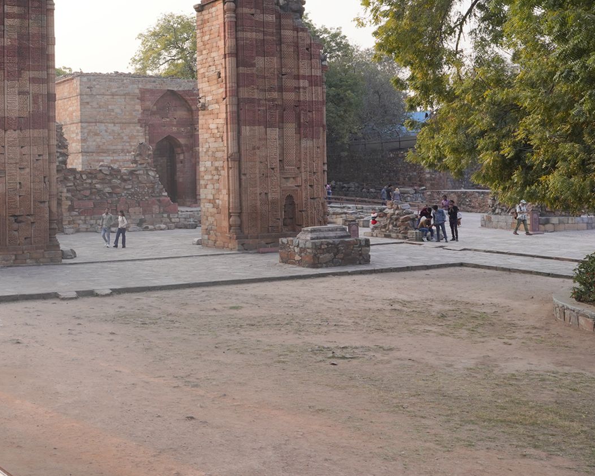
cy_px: 152
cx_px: 49
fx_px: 757
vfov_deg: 34.5
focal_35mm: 43
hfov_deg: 39.5
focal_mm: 24
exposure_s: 1/100
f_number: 11
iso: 320
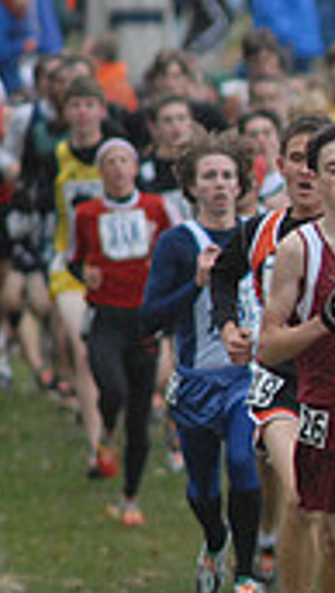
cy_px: 283
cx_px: 912
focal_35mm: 1594
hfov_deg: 0.8
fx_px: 25123
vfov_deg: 1.4
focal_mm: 300
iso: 800
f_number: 4
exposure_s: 1/640
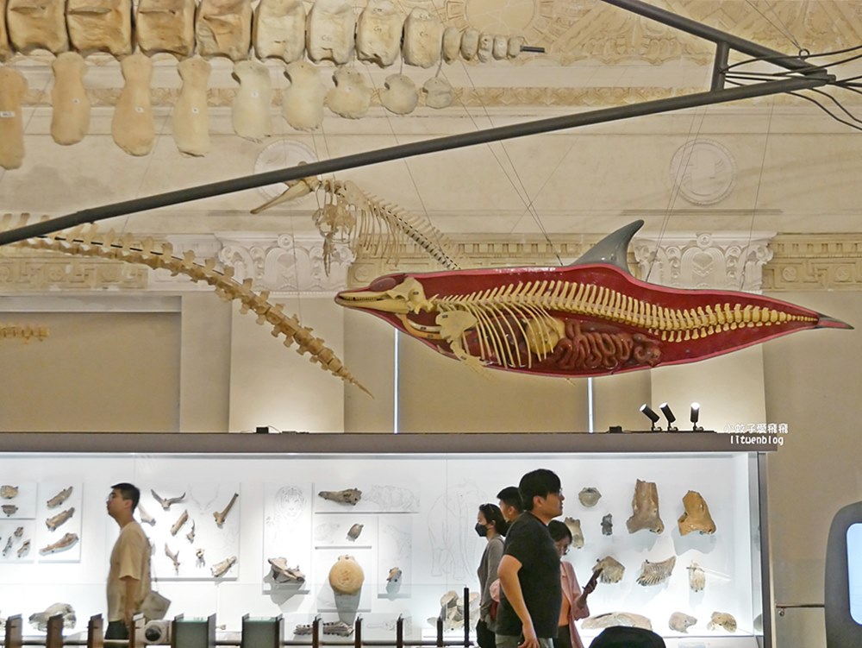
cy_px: 324
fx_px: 1296
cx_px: 431
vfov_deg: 28.1
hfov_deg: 36.8
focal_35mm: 52
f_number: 5
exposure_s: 1/60
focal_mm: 26
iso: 2500
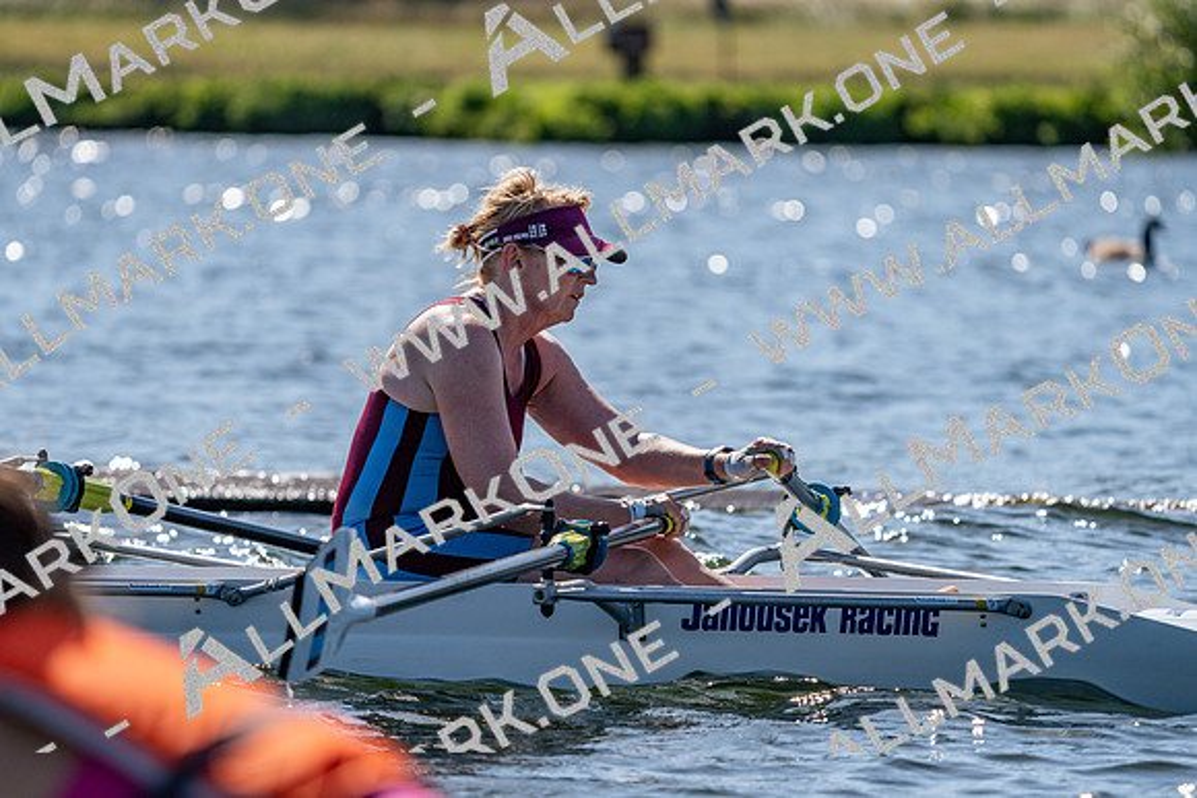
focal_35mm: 344
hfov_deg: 6.0
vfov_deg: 4.0
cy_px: 399
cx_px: 598
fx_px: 11440
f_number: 6.3
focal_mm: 344
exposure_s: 1/2000
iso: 200
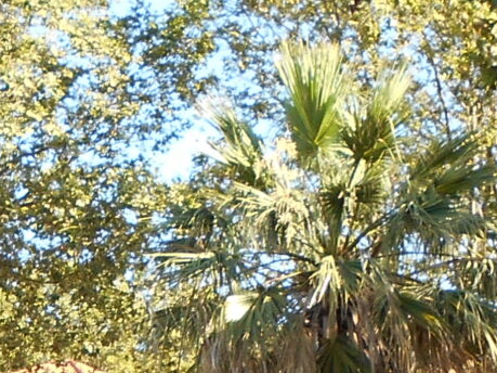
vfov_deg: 10.0
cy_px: 522
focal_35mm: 145
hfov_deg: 13.4
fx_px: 2081
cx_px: -34
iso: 80
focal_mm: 4.6
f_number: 3.2
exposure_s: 1/160
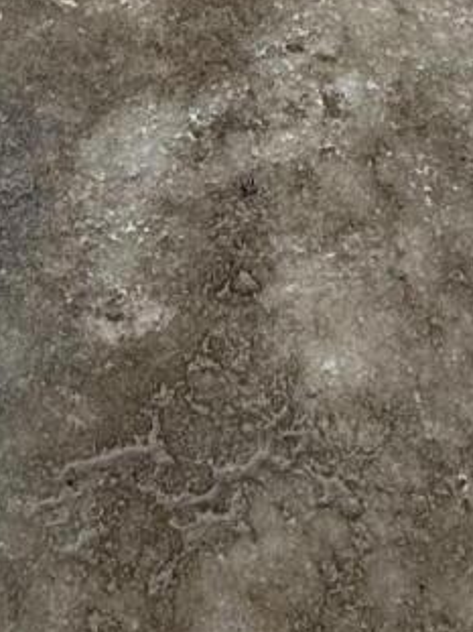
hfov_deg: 16.4
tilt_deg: -8.4
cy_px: -821
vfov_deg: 14.9
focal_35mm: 90
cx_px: 152
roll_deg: -0.4
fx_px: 1641
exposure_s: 1/607
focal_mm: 2.22
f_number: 2.2
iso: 50
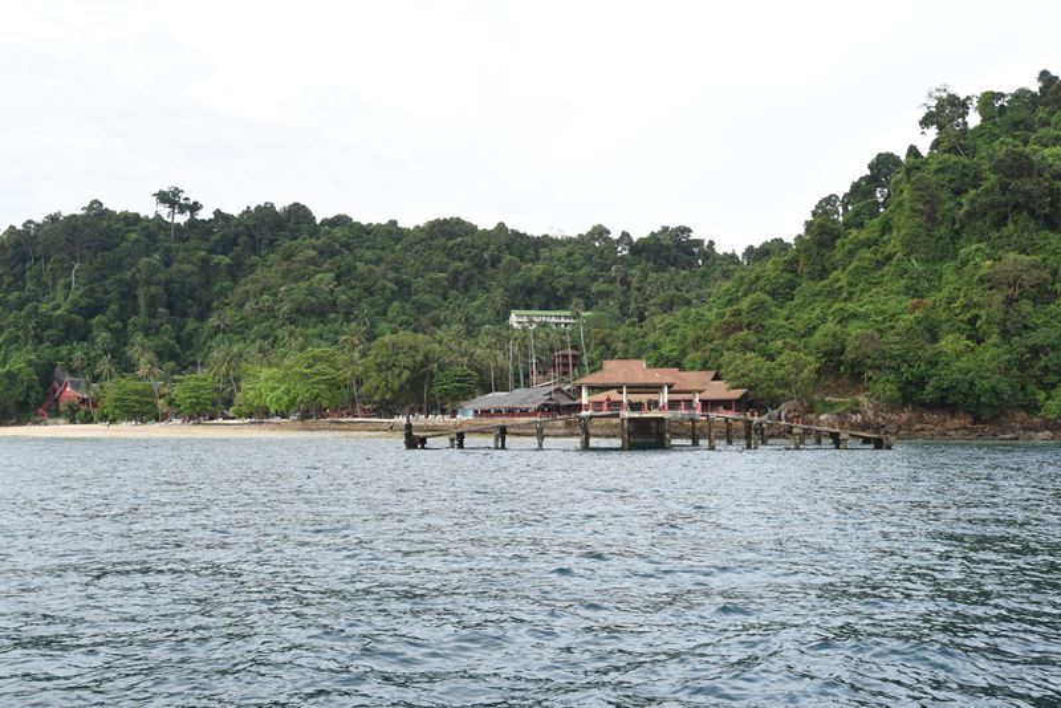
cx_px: 530
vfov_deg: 37.9
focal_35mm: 35
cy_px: 354
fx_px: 1032
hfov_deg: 54.4
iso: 2200
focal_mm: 35
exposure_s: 1/800
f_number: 14
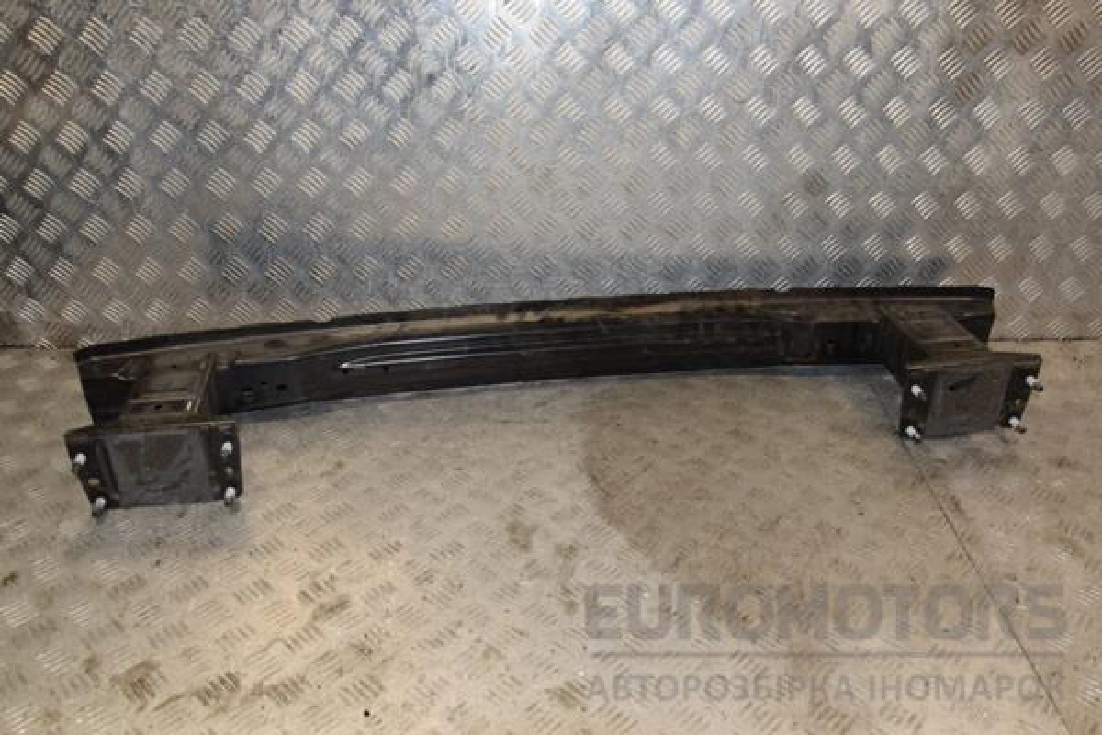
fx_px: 964
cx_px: 551
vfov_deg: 41.7
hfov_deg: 59.5
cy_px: 368
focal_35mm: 32
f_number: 8
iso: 800
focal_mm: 21
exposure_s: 1/200
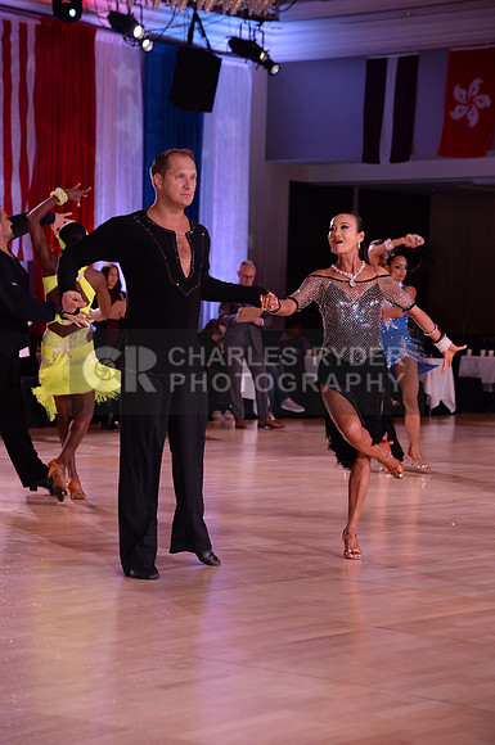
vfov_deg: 19.5
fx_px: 2172
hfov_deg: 13.0
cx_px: 248
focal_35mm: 105
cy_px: 372
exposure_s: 1/250
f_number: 5
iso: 2000
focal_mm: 105
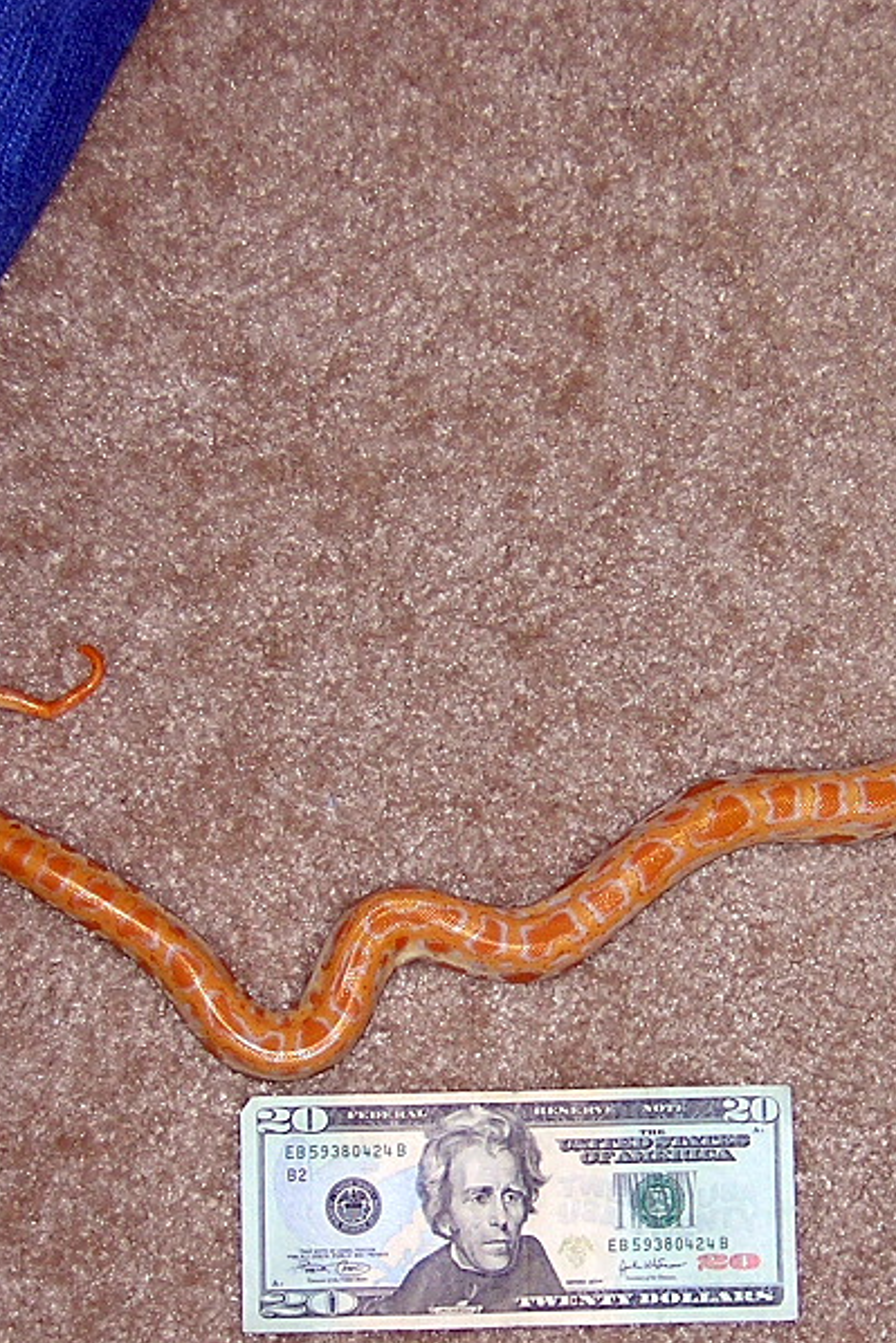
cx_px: 627
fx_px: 3843
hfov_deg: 13.3
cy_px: 672
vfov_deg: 19.8
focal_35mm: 103
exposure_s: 1/60.1
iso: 100
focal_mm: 9.6
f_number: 3.8
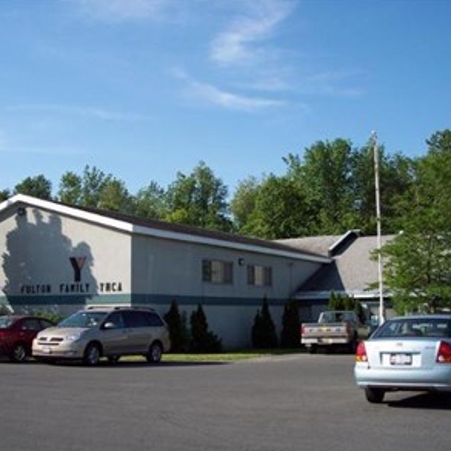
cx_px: 195
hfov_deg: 36.0
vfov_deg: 36.1
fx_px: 693
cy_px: 225
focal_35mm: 47
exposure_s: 1/750
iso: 100
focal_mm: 8
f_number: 4
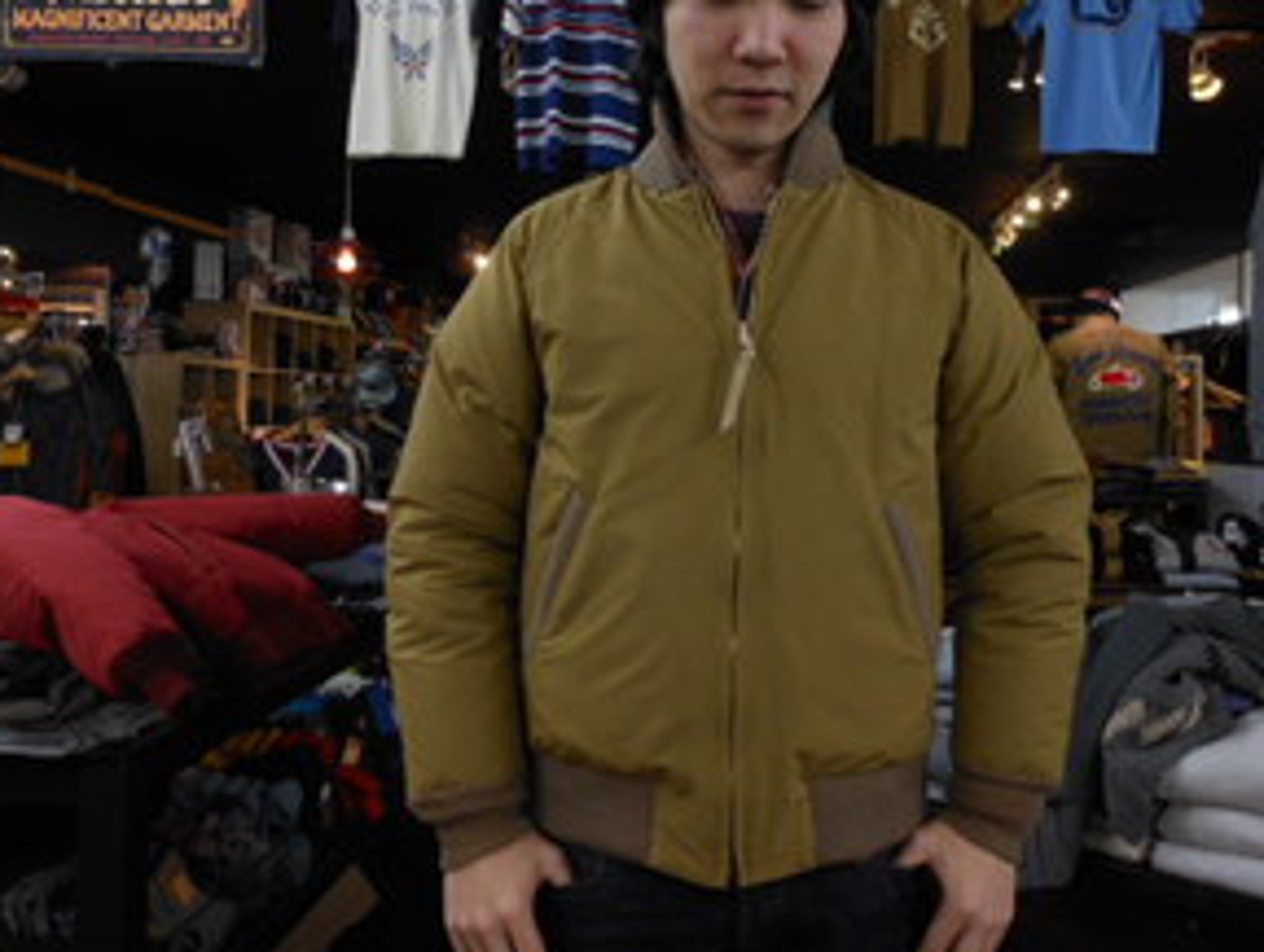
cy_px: 401
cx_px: 707
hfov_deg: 53.7
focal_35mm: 34
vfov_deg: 41.8
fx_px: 1244
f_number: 3.7
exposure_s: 1/30
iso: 160
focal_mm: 5
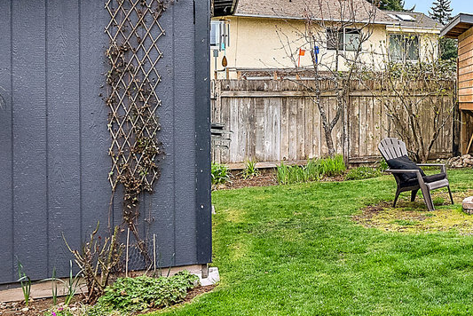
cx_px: 504
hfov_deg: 35.8
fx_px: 631
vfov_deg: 27.8
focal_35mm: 48
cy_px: 87
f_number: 7.1
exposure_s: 1/160
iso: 400
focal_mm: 16
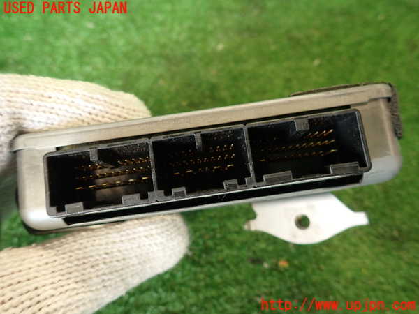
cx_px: 210
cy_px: 157
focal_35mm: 25
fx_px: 303
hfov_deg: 69.4
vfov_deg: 54.9
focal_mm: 4.5
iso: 200
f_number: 2
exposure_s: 1/40
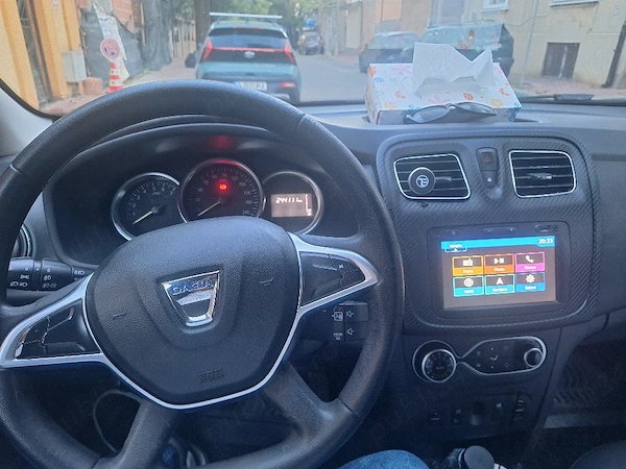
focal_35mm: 23
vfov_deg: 58.9
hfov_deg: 73.9
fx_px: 416
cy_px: 234
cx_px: 313
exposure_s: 1/33
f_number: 1.8
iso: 320
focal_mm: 5.54
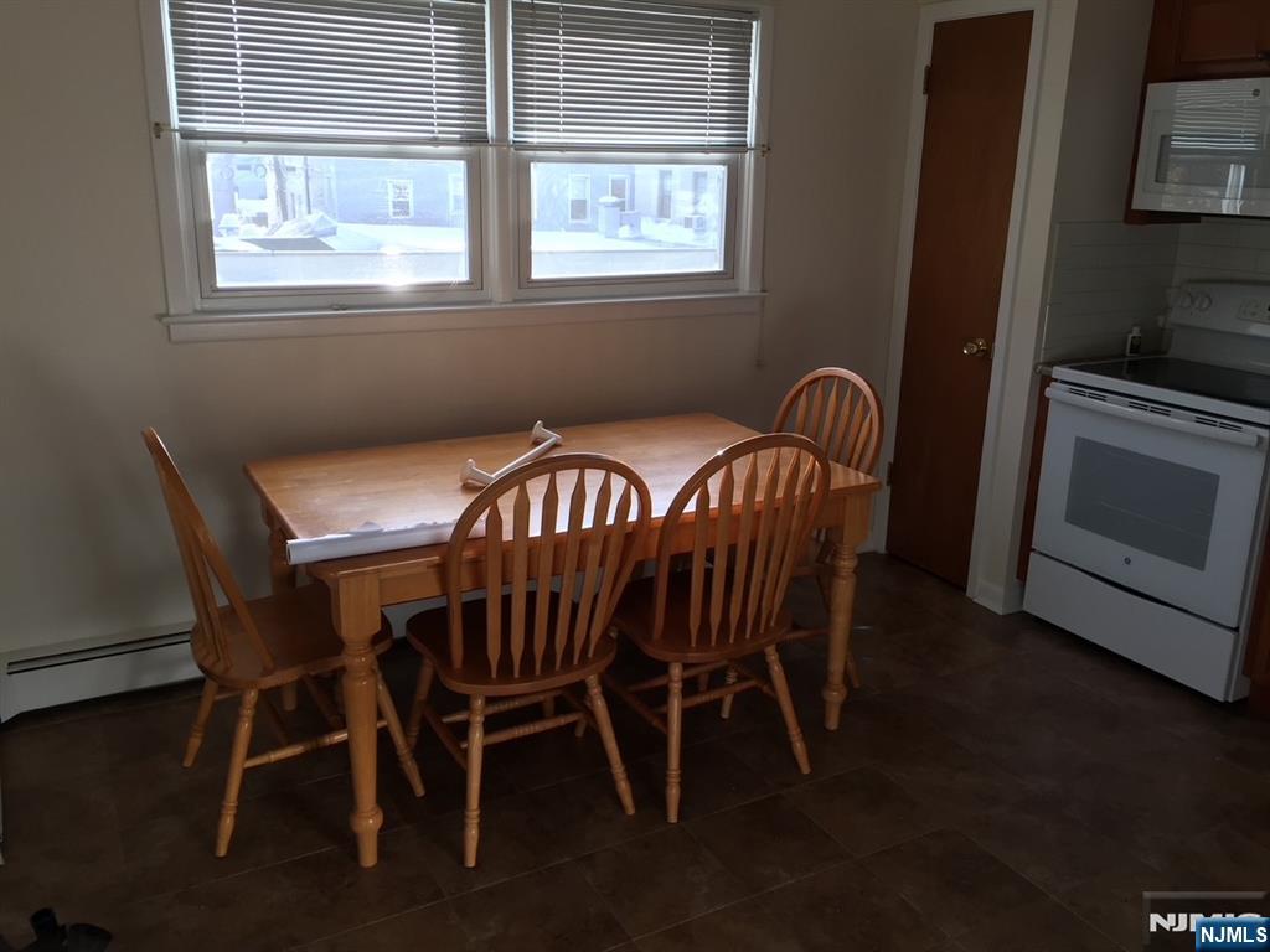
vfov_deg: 48.2
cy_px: 476
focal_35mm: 29
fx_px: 1064
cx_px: 635
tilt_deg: -14.6
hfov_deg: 61.7
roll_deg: -1.7
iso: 40
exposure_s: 1/120
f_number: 2.2
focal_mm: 4.15
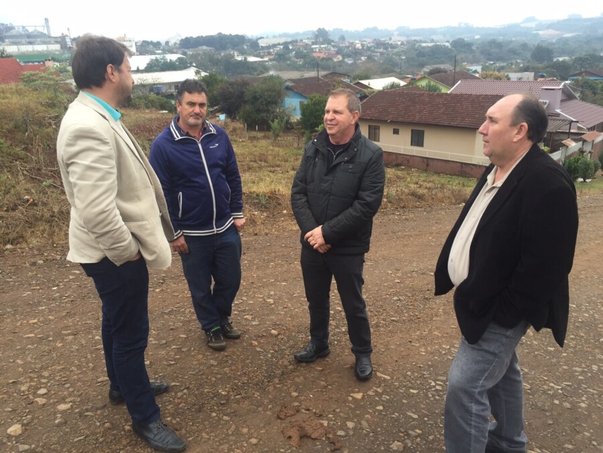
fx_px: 505
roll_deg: +1.8
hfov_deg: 61.7
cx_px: 302
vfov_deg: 48.2
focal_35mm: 29
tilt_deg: -19.7
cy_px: 226
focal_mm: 4.15
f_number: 2.2
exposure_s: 1/120
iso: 40
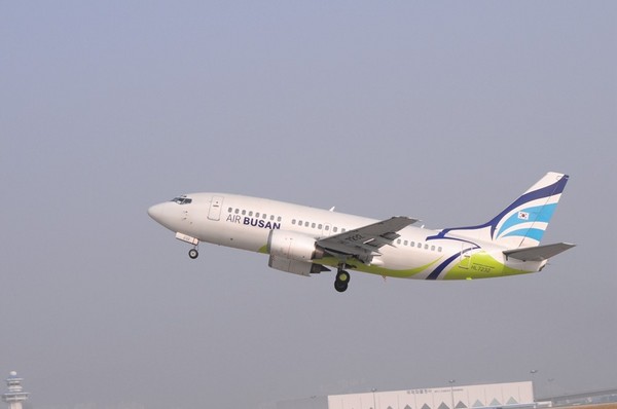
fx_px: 1797
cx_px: 308
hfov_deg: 19.5
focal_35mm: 105
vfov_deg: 13.0
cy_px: 204
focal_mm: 70
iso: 200
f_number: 7.1
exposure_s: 1/800
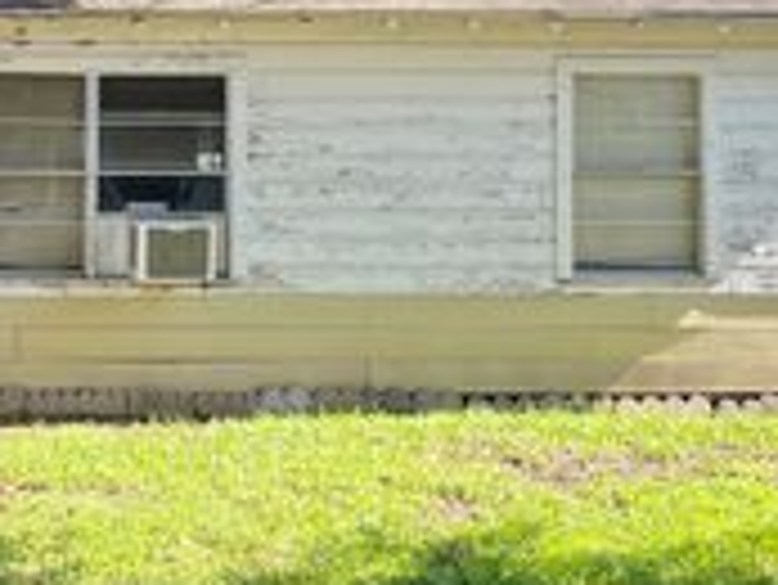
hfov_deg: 24.6
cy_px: 187
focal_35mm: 75
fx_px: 1687
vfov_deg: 19.6
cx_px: -31
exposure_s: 1/796
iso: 32
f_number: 1.6
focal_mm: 4.2
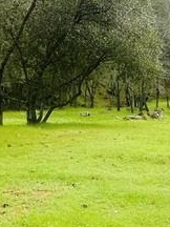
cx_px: 245
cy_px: 186
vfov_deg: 27.2
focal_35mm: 70
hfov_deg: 18.8
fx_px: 458
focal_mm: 2.22
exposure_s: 1/496
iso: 40
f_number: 2.2
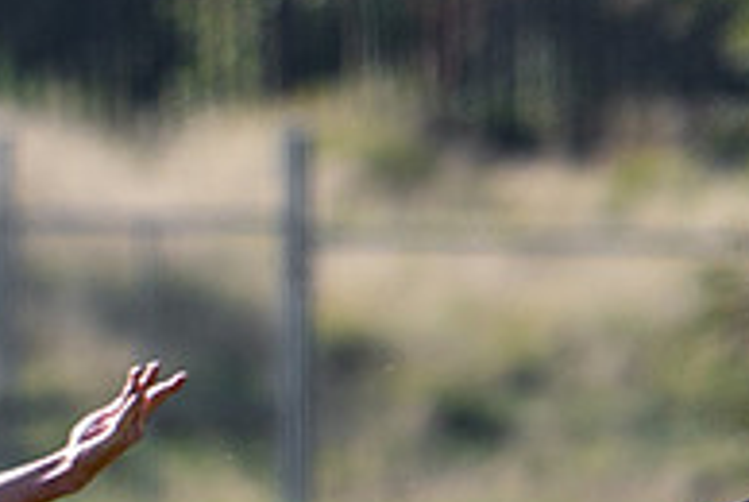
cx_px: -313
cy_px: 747
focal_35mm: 2149
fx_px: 44779
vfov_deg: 0.6
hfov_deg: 1.0
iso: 100
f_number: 3.2
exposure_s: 1/1000
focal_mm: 200
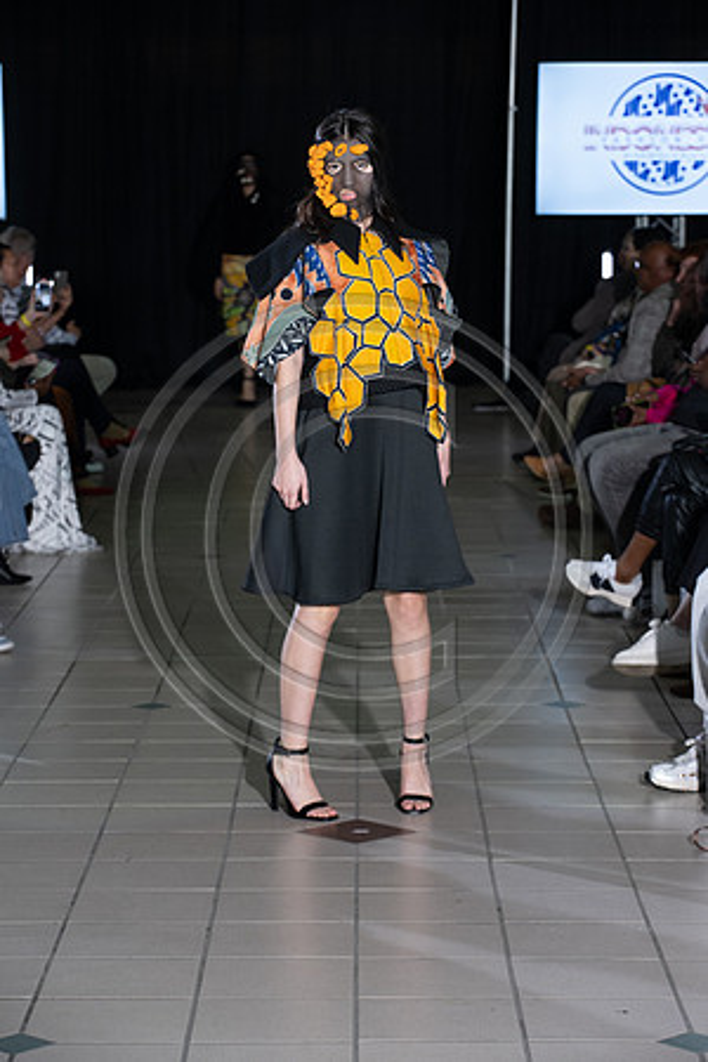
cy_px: 531
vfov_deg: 19.5
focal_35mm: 105
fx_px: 3097
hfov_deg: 13.0
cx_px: 354
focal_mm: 105
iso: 1250
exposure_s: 1/160
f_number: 5.6
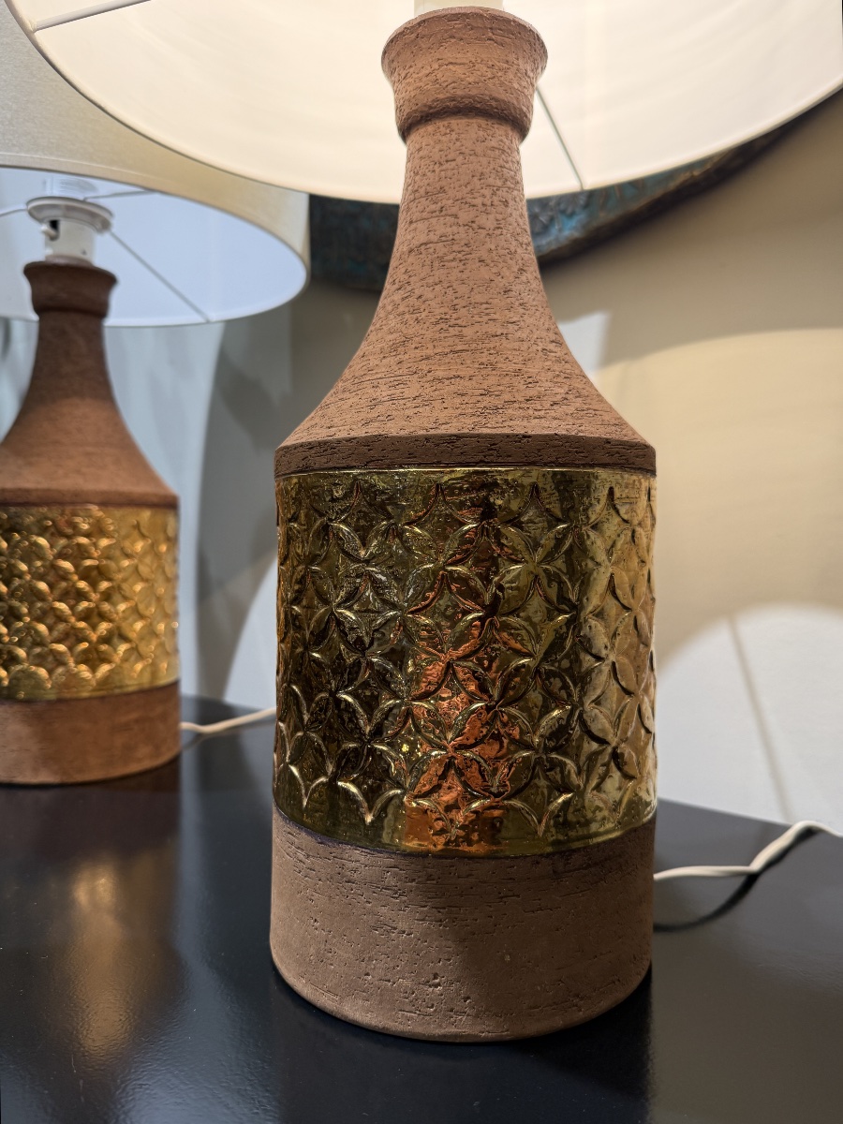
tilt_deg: -1.2
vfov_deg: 71.6
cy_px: 562
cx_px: 422
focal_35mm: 24
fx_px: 779
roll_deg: -1.0
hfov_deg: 56.8
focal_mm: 6.76
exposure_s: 1/100
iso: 125
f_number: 1.78
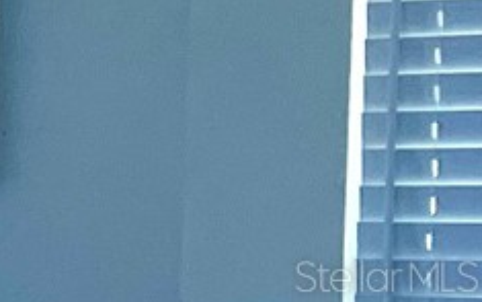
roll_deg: +0.0
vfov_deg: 7.0
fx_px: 2470
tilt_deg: -2.5
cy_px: 275
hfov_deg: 8.5
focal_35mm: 188
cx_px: -1153
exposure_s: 1/1431
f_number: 1.5
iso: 50
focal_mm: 5.7
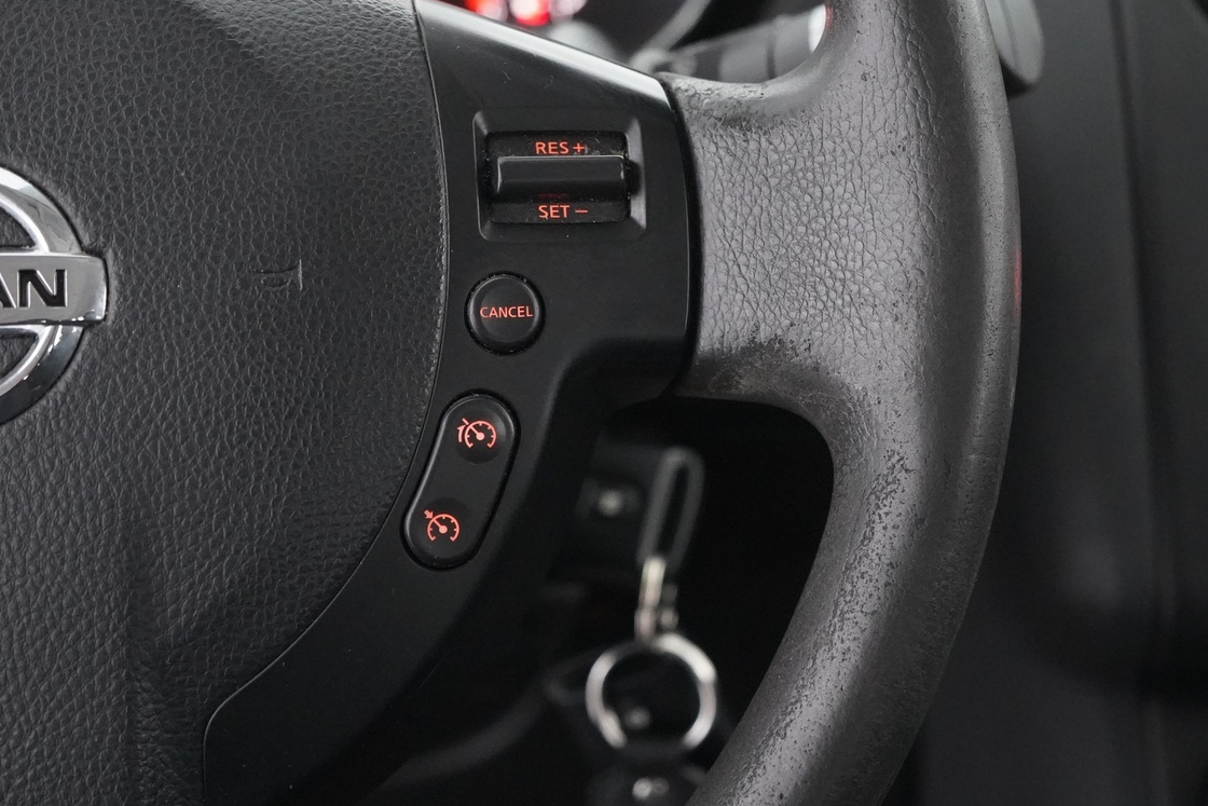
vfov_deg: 16.8
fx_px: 2718
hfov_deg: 24.9
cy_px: 296
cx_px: 793
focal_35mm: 81
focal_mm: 56
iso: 12800
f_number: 5
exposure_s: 1/40
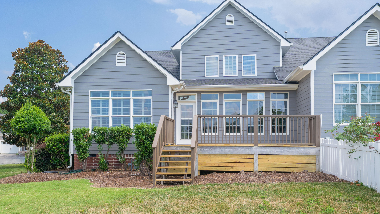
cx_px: 189
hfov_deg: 61.0
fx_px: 322
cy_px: 117
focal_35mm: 32
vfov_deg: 36.6
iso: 320
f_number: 7.1
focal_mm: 30
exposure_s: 1/400
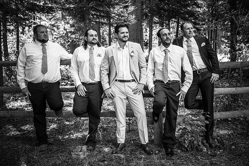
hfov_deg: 41.1
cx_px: 124
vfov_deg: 28.1
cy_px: 83
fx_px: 332
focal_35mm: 48
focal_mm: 48
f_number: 4
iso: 400
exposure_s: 1/320
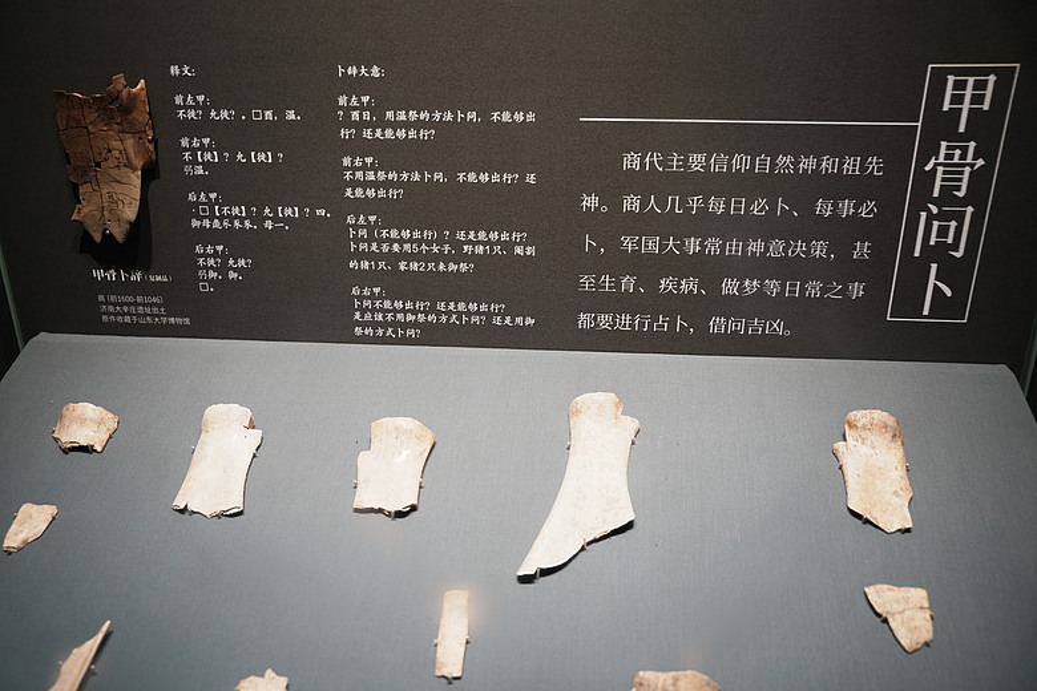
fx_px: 904
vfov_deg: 41.8
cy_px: 346
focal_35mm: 31
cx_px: 518
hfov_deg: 59.7
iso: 125
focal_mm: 31.4
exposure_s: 1/3
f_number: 2.8
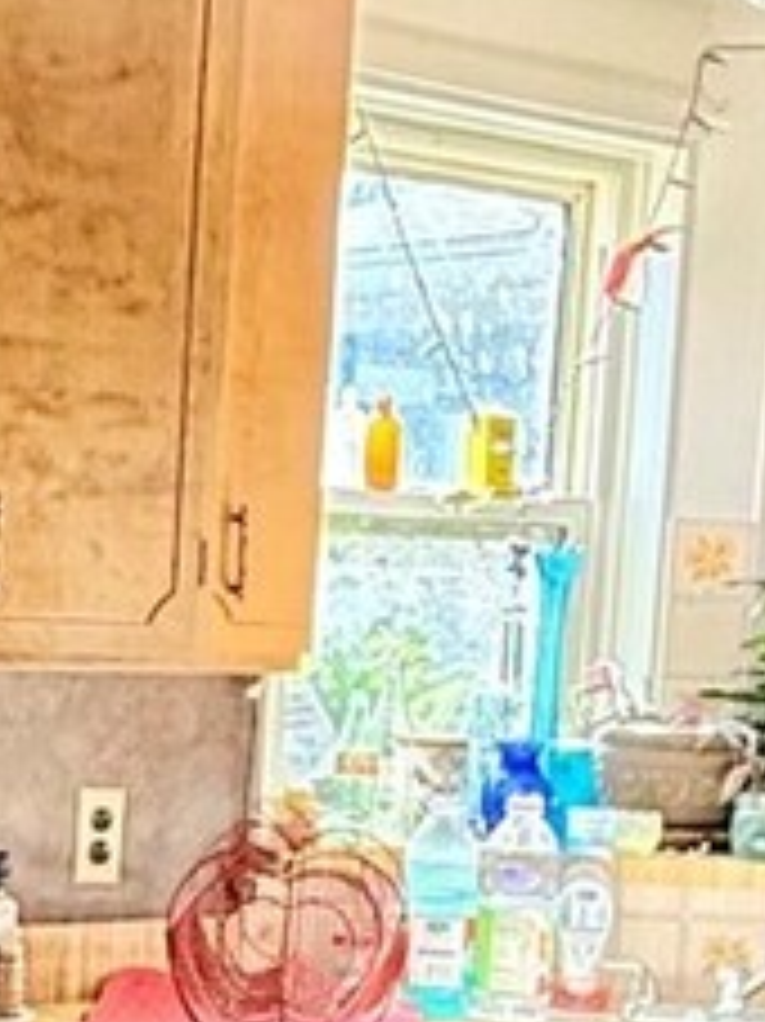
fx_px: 2625
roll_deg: -1.8
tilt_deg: -9.0
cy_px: 1063
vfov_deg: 21.1
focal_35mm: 89
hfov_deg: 16.0
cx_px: -112
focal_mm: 2.22
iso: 160
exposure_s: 1/99
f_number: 2.2
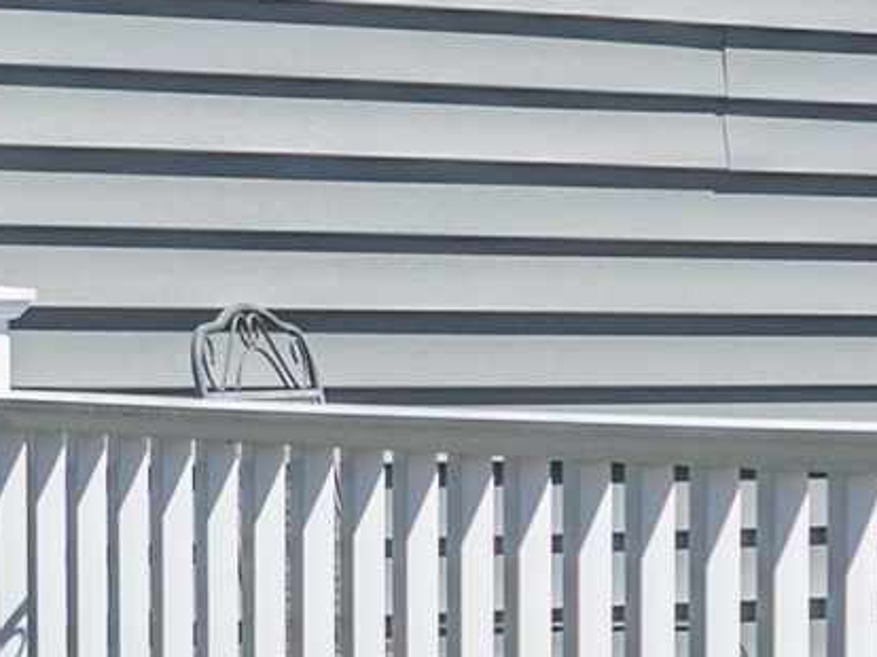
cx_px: 2173
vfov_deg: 8.3
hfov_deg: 9.7
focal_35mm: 178
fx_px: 4507
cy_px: 350
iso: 110
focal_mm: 12.29
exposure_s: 1/2000
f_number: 2.8
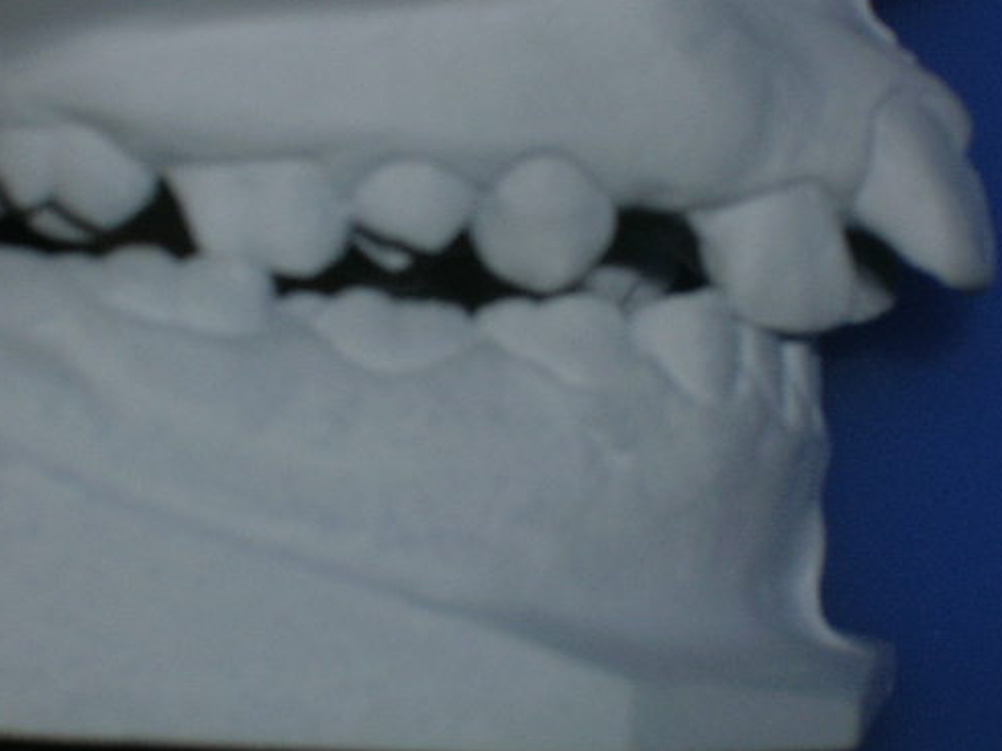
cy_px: 280
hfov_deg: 14.8
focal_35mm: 133
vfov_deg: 11.1
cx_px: 494
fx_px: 3849
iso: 50
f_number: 8.2
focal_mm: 17.1
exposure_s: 1/60.1
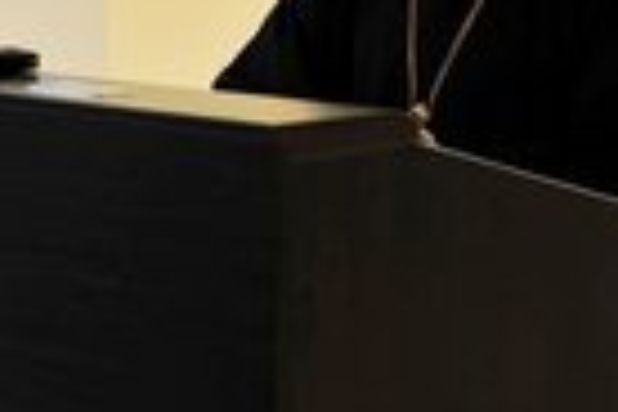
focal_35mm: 145
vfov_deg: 9.3
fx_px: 2489
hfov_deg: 13.9
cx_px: -4
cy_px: -170
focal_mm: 50
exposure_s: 1/80
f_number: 2.2
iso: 400
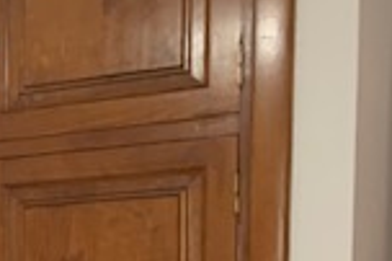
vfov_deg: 11.3
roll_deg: +0.9
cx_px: -400
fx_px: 1240
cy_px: 432
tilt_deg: -5.9
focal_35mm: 114
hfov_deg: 14.7
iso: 320
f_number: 1.8
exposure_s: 1/33
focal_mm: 4.25
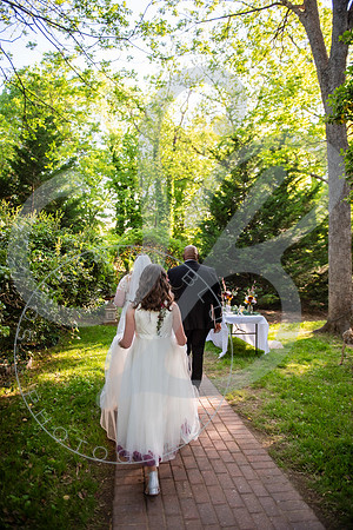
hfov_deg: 53.1
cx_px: 176
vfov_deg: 73.7
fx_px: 353
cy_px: 265
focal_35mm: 24
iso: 100
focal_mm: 24
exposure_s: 1/200
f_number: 2.8
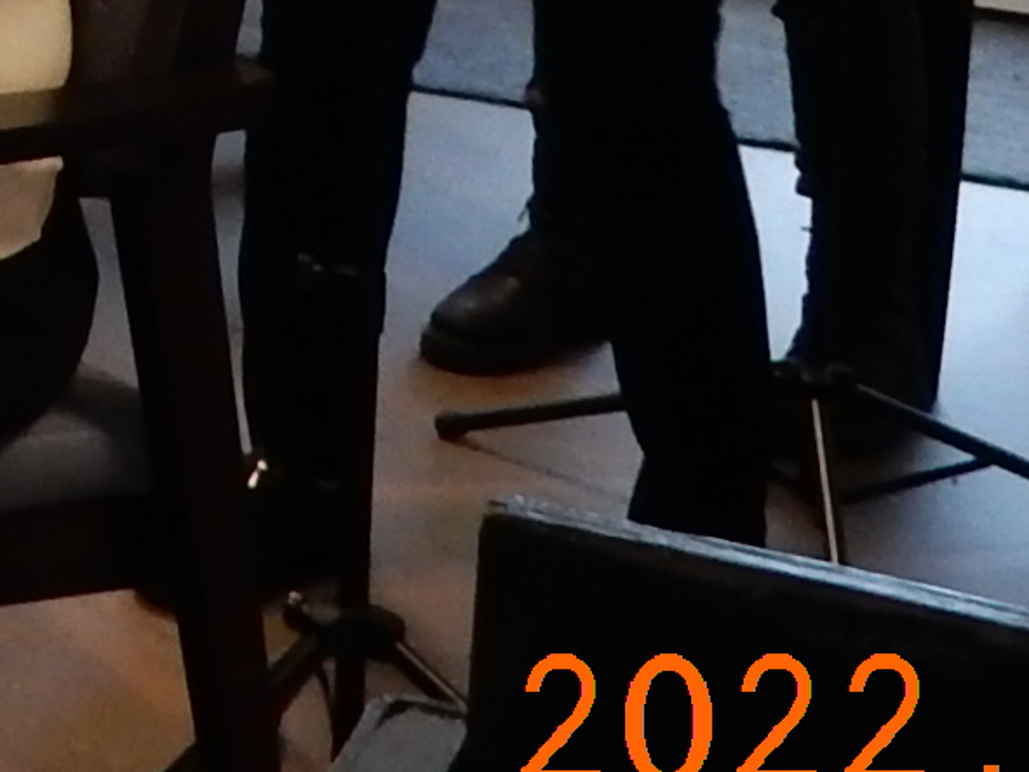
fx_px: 4101
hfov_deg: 12.6
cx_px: -1015
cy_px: -964
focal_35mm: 138
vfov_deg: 9.7
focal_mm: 4.5
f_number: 3.7
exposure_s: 1/30
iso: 360
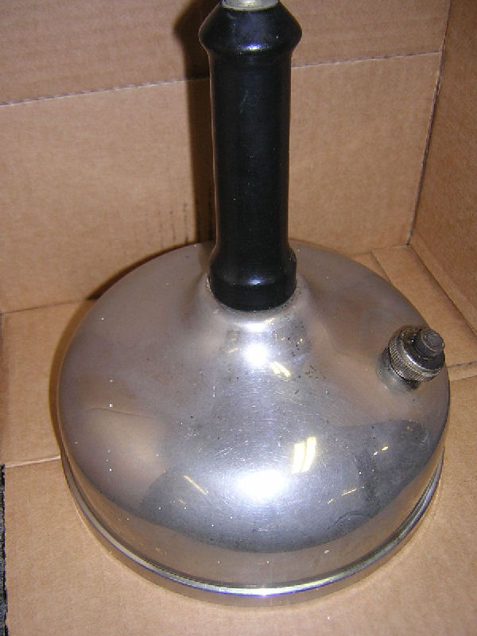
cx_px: 238
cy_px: 318
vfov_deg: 51.4
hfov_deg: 39.7
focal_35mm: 36
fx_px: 661
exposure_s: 1/60.1
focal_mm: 4.7
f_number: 2.6
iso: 100
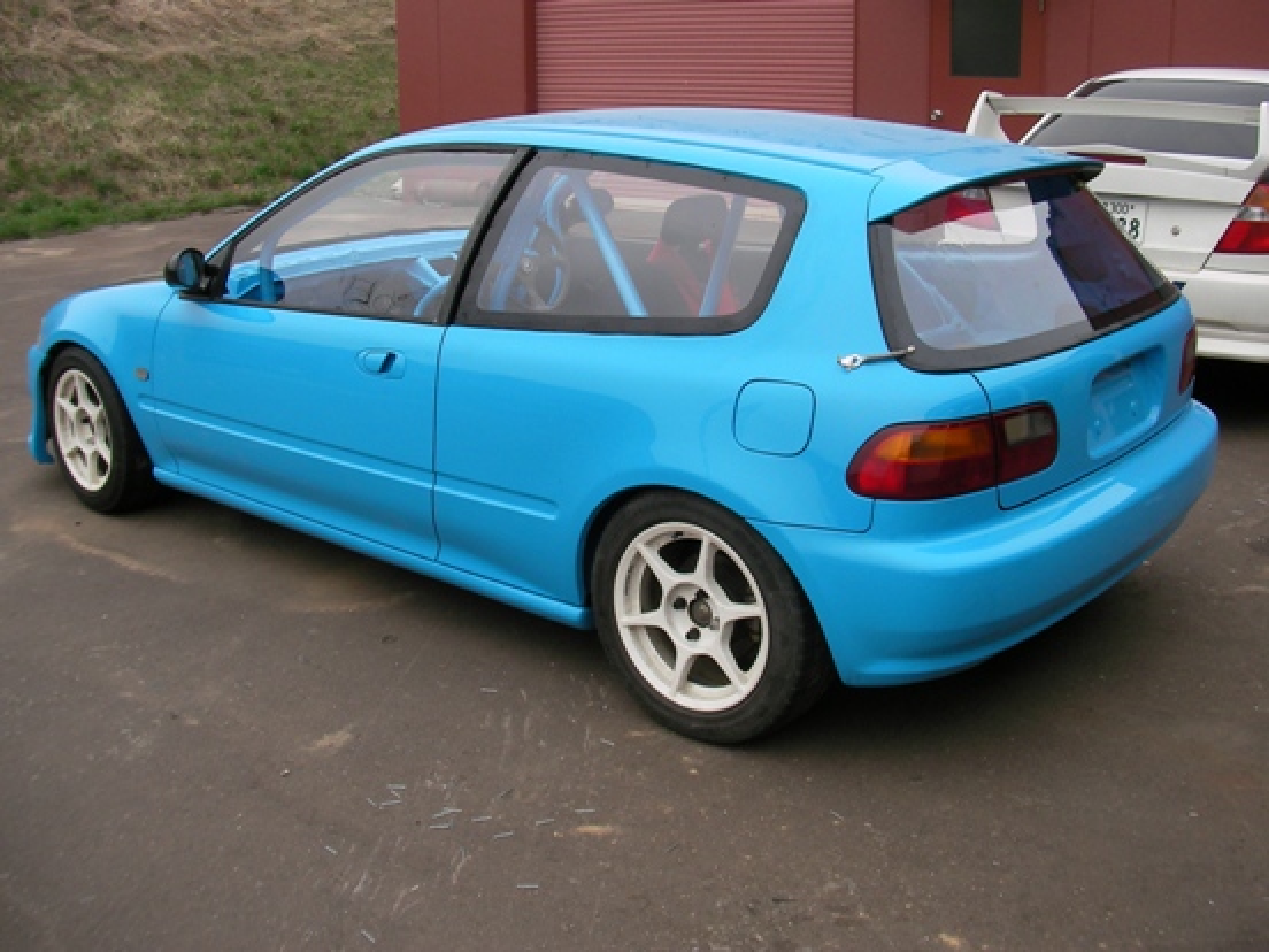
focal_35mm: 41
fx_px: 1503
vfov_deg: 35.1
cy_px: 476
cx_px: 634
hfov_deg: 45.8
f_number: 3.5
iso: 50
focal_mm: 6.3
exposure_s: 1/137
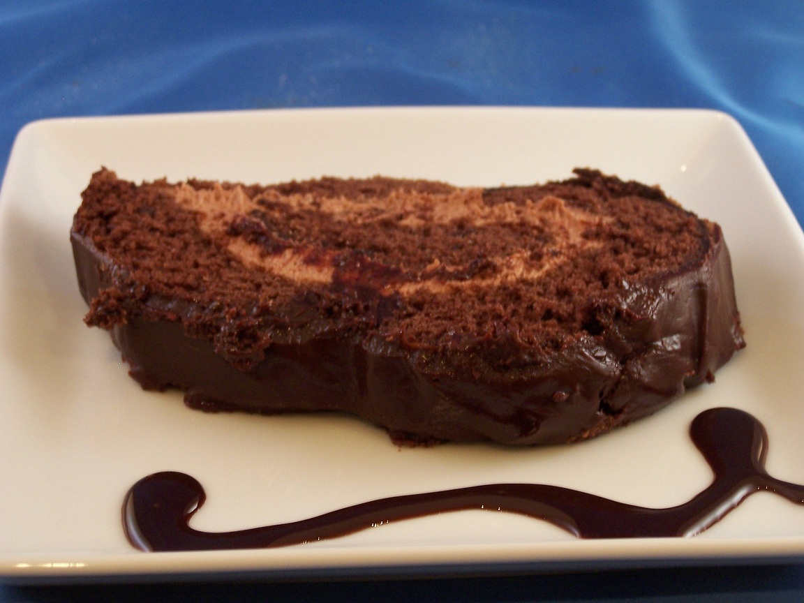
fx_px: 1905
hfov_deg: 23.8
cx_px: 402
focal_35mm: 82
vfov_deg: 18.0
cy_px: 302
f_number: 3.2
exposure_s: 1/8
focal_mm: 13.7
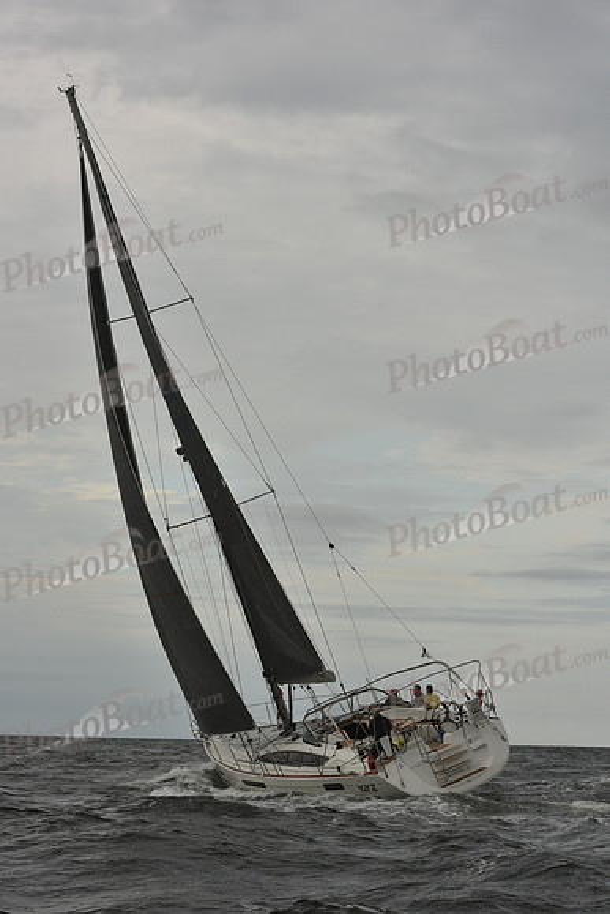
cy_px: 457
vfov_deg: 28.8
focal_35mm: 70
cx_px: 305
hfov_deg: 19.5
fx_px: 1778
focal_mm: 70
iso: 500
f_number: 10
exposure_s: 1/640
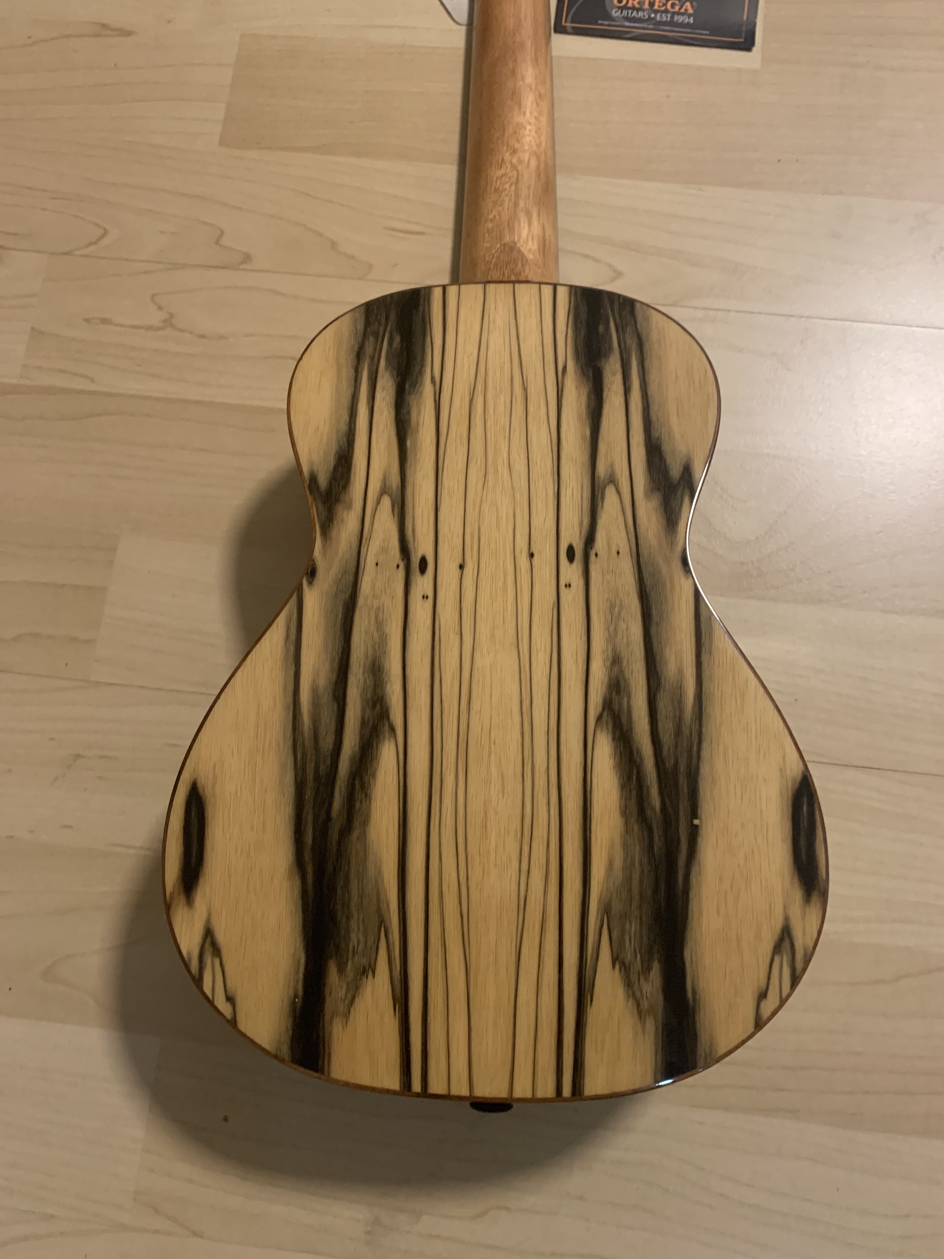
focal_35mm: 26
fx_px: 945
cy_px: 630
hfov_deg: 53.1
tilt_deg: -75.2
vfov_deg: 67.3
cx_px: 472
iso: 320
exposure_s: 1/50
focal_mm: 4.25
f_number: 1.8
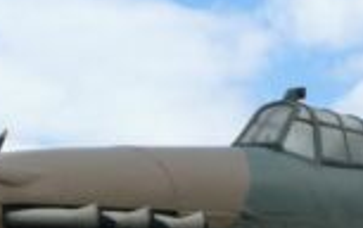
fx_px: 1198
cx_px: 330
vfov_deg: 10.7
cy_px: 255
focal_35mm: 121
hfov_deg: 17.0
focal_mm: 7.4
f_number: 5.6
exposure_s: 1/400
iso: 100
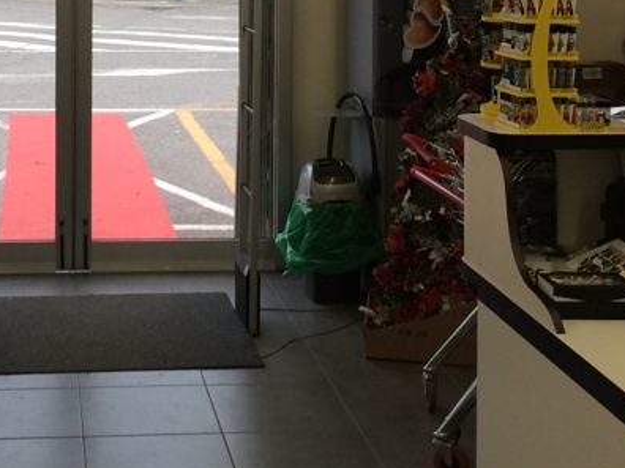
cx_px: 144
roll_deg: +0.5
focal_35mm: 75
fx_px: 1354
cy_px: -16
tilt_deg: -2.0
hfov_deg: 25.6
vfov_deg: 19.0
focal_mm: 4.15
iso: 32
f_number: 2.2
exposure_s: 1/33
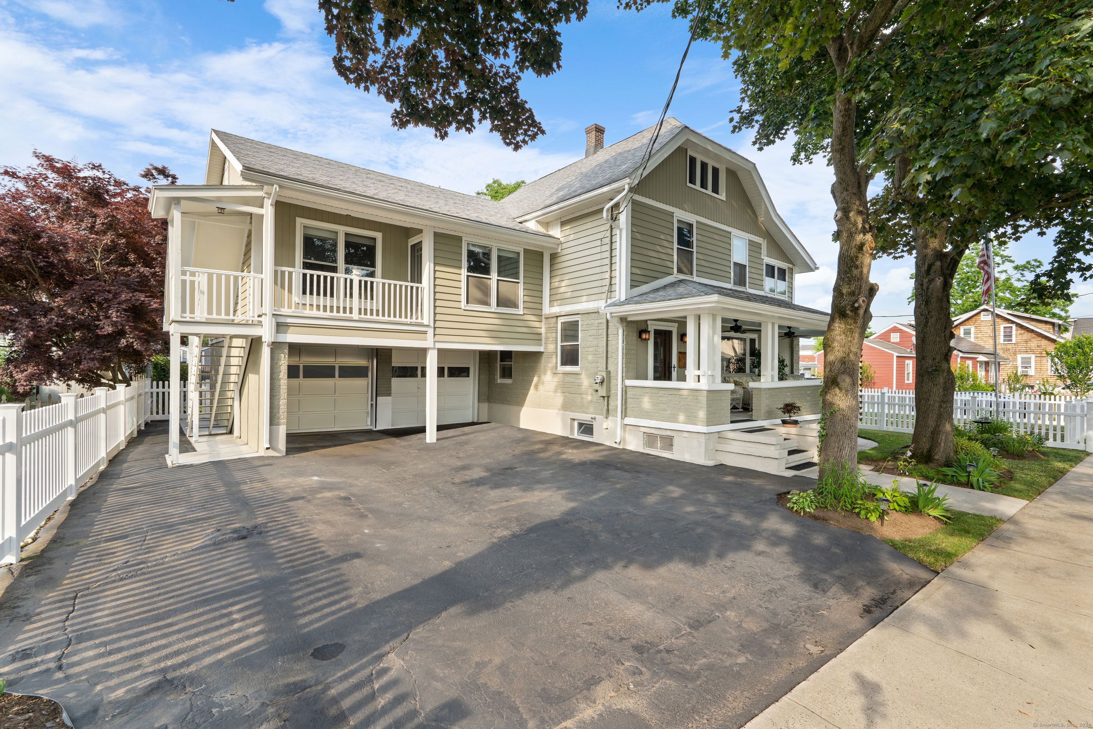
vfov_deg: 73.7
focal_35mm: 16
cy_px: 364
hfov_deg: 96.7
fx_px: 486
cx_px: 546
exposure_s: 1/8
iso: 200
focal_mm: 16
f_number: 8
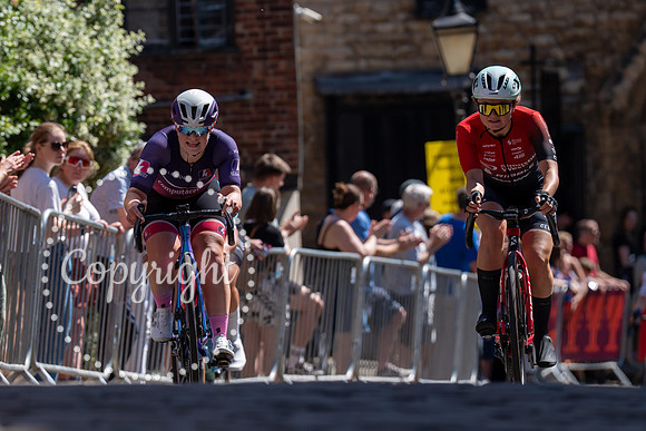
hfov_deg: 6.5
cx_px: 175
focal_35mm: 317
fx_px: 5681
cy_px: 186
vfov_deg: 4.3
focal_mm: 200
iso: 100
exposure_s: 1/1600
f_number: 4
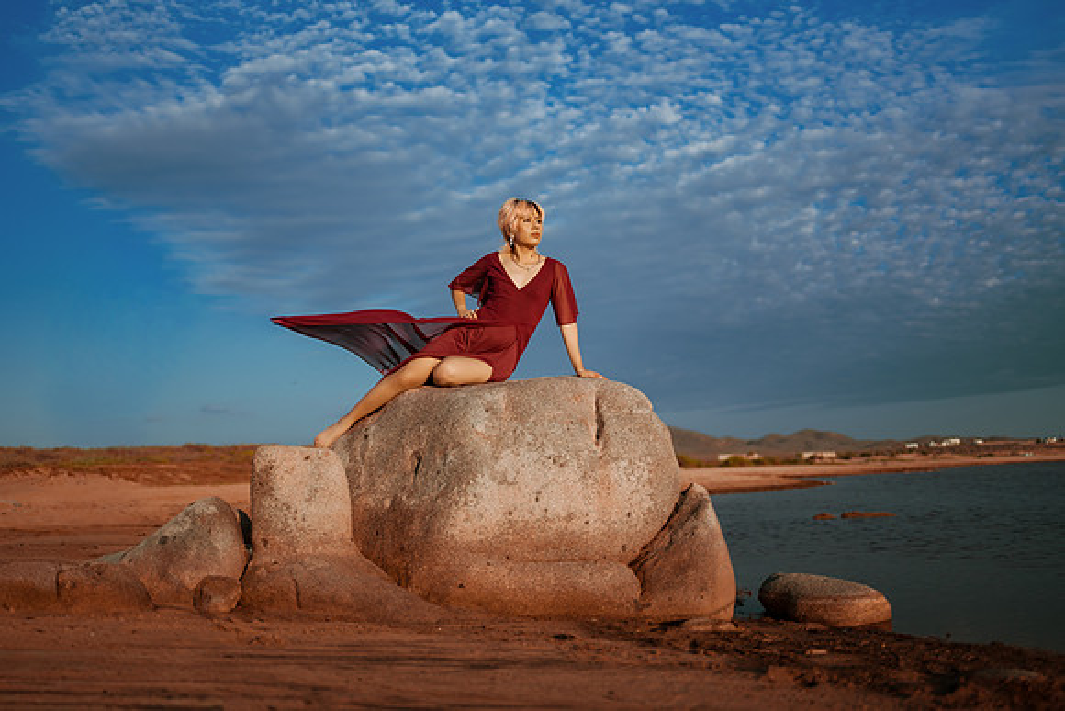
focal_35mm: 35
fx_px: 1036
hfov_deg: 54.4
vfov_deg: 37.9
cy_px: 356
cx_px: 532
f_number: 1.4
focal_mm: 35
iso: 100
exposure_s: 1/8000
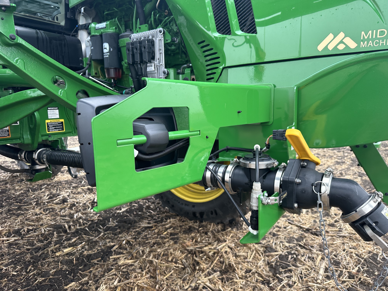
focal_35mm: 24
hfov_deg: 71.6
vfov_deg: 56.8
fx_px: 269
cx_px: 194
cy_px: 146
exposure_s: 1/121
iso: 80
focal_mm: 6.86
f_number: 1.78
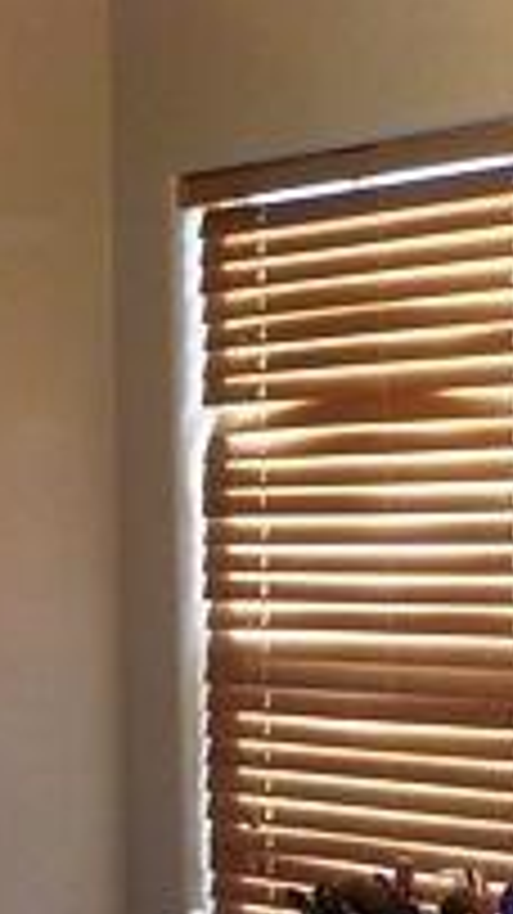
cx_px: 162
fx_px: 2494
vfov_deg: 20.6
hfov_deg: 11.7
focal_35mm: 103
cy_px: 702
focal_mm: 4.1
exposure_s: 1/80
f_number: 3.3
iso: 125
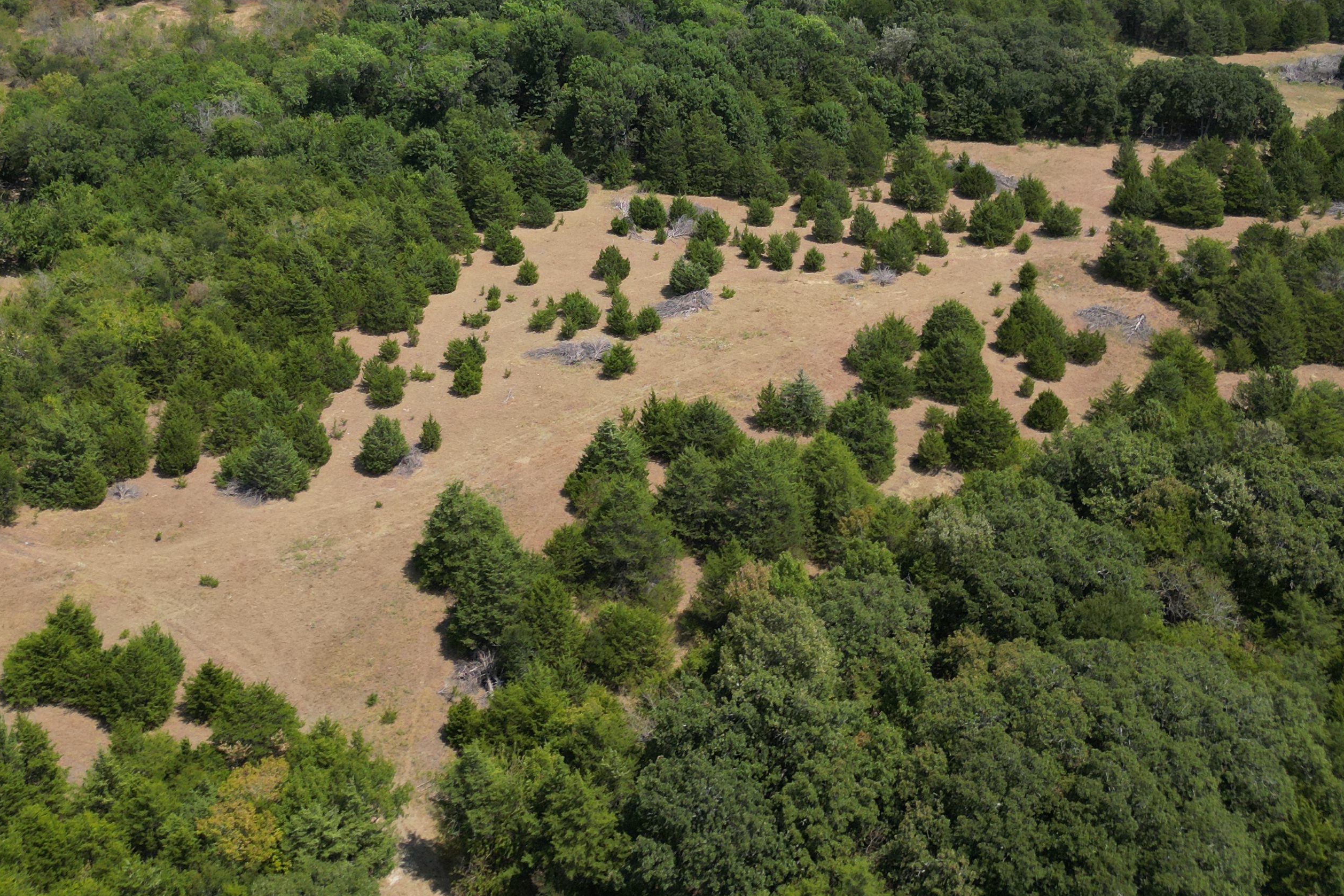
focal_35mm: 40
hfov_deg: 48.4
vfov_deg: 32.0
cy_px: 115
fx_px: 1493
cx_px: 605
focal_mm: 6.72
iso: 120
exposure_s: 1/3000
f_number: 1.7
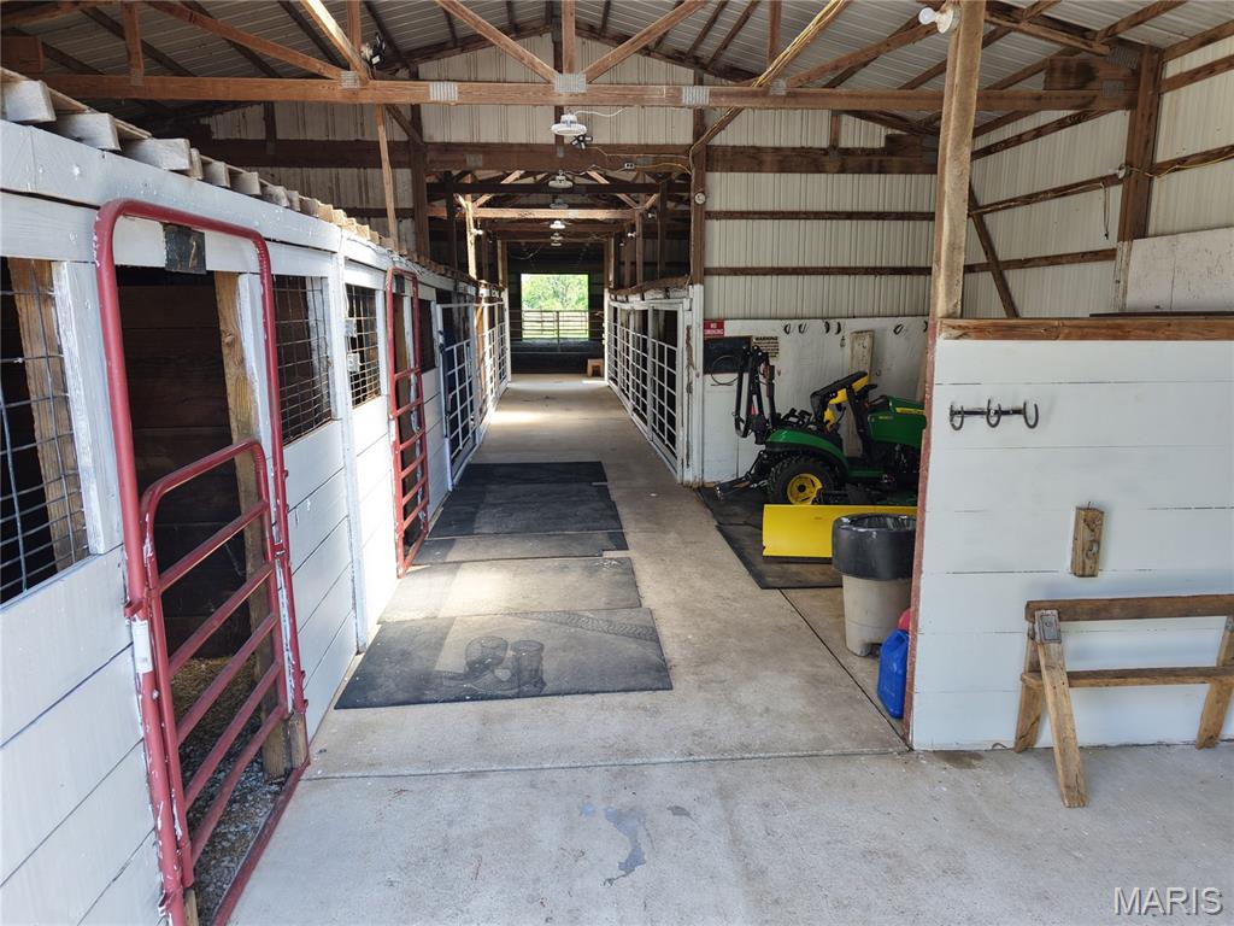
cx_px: 617
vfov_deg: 56.8
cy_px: 463
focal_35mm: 24
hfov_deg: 71.6
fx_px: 856
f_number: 1.8
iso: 290
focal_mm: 8.67
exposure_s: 1/250
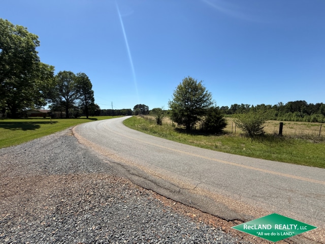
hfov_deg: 102.1
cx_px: 162
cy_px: 122
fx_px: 131
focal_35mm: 14
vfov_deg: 85.7
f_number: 2.2
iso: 50
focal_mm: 2.22
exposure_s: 1/2506
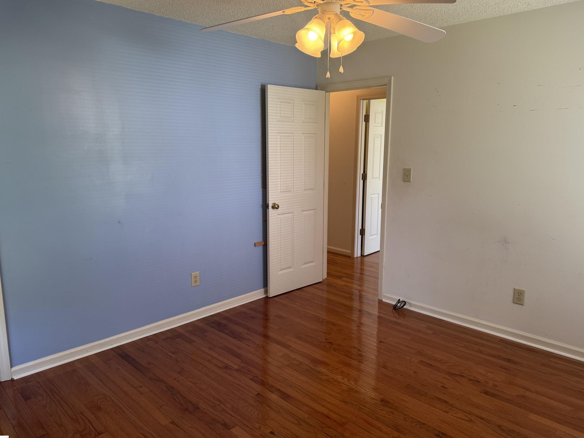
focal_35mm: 25
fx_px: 422
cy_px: 213
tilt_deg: -11.0
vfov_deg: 54.9
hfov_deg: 69.4
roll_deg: -0.3
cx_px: 295
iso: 160
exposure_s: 1/120
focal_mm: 6.76
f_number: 1.78
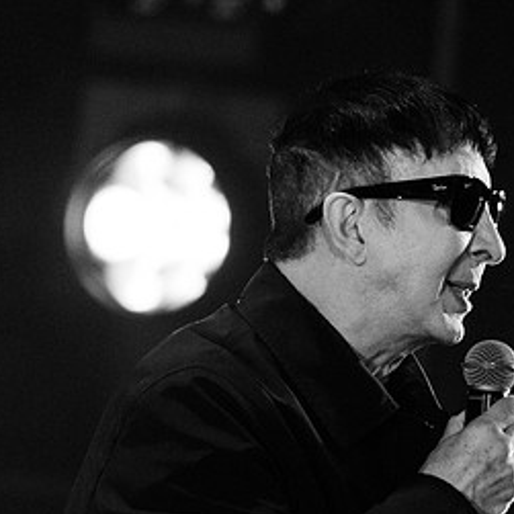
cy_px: 346
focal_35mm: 1450
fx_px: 24359
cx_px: 393
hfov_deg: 1.2
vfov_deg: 1.2
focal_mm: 600
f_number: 6.3
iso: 4000
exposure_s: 1/160
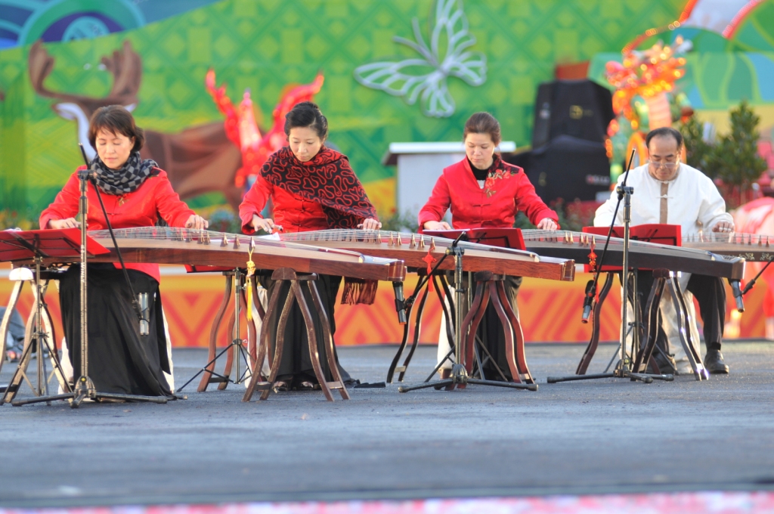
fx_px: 4670
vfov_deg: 6.3
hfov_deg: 9.5
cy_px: 257
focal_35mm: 218
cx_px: 387
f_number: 3.2
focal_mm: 145
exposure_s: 1/40
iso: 250
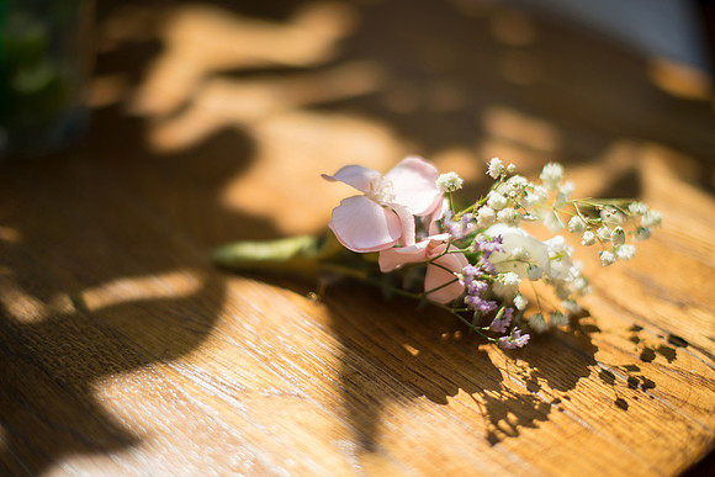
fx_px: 993
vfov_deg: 27.0
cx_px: 358
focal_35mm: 50
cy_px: 238
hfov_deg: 39.6
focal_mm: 50
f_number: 1.4
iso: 100
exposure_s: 1/8000
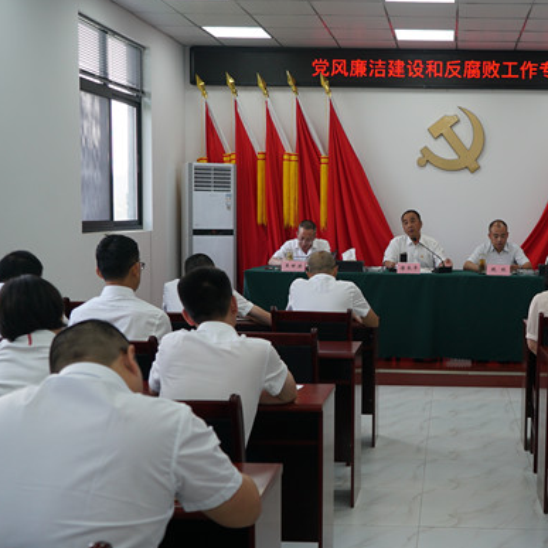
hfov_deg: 32.0
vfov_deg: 32.8
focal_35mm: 52
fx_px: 931
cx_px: 426
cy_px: 296
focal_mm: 32
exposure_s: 1/160
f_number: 4
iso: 250
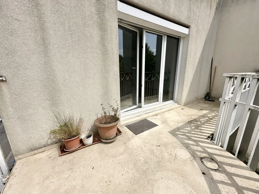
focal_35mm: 14
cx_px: 130
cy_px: 97
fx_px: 105
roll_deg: +0.2
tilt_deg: -13.2
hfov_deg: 102.1
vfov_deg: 85.7
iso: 50
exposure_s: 1/3509
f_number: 2.2
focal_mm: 2.22
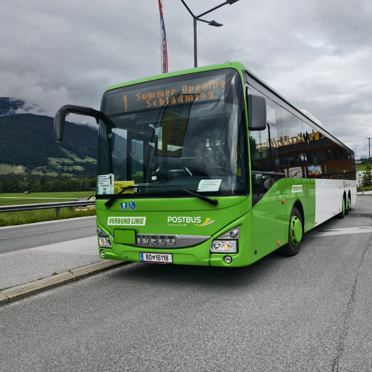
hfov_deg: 56.4
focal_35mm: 28
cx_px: 240
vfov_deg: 57.3
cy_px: 188
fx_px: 340
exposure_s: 1/1779
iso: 72
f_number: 1.57
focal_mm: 6.54
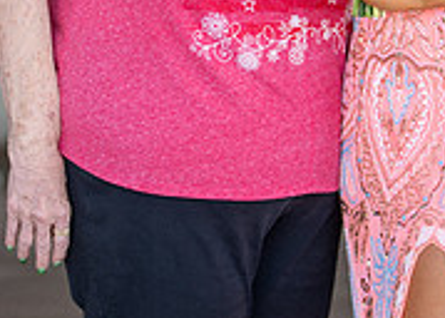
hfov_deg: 11.0
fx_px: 2301
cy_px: -103
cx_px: 340
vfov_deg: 7.8
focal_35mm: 182
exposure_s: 1/1250
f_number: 1.2
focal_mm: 50
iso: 160
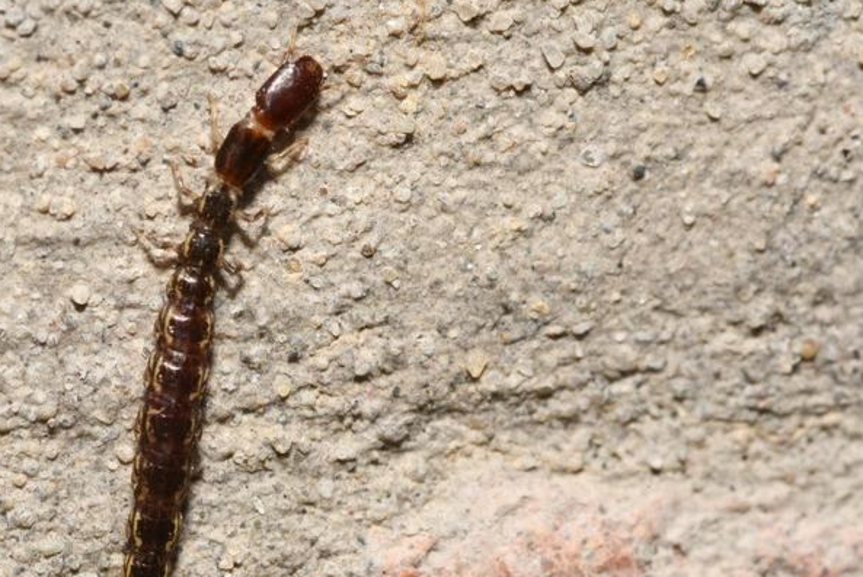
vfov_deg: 5.4
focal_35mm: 255
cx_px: 191
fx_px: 6111
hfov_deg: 8.1
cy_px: 356
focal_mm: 105
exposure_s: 1/60
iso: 100
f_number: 22
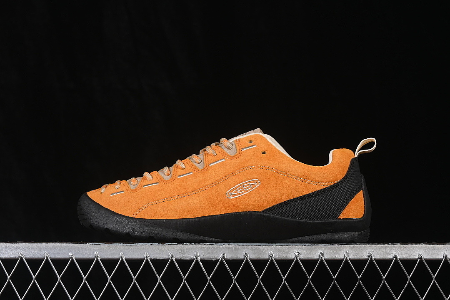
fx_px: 937
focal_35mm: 75
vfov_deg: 18.2
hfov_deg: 27.0
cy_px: 150
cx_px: 225
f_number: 8
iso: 160
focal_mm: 50
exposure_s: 1/80
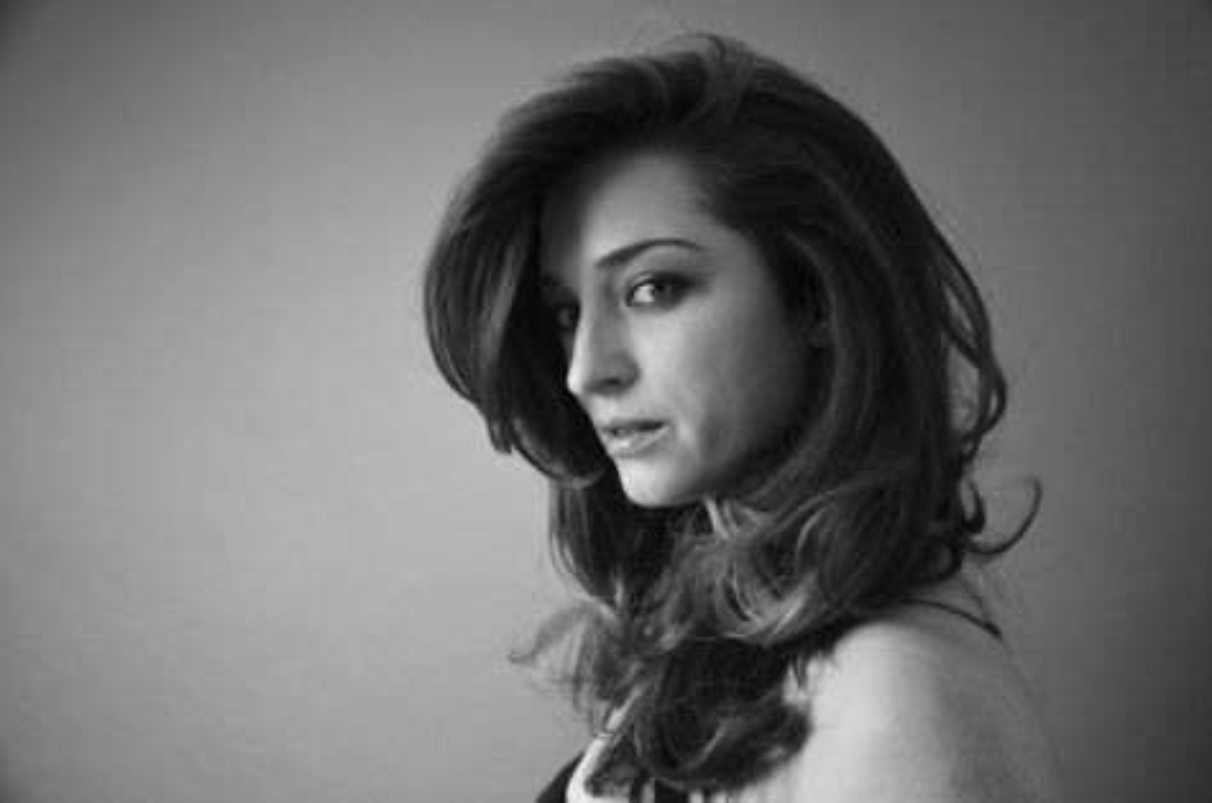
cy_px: 402
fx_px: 1260
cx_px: 606
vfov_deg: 35.3
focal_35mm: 38
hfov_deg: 51.4
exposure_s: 1/30
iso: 200
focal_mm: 25
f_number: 4
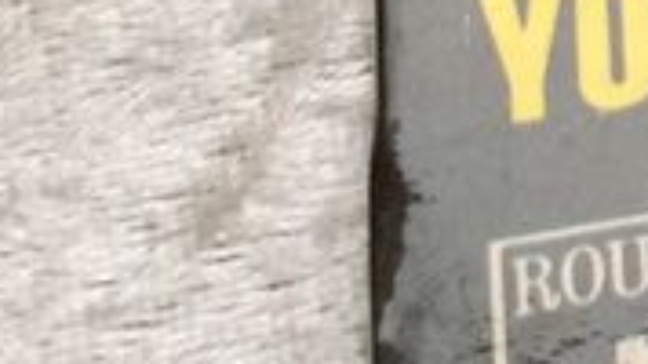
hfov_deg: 8.7
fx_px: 3676
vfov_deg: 5.4
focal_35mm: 214
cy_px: -606
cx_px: 1766
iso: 50
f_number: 2.4
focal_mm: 4.28
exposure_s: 1/30
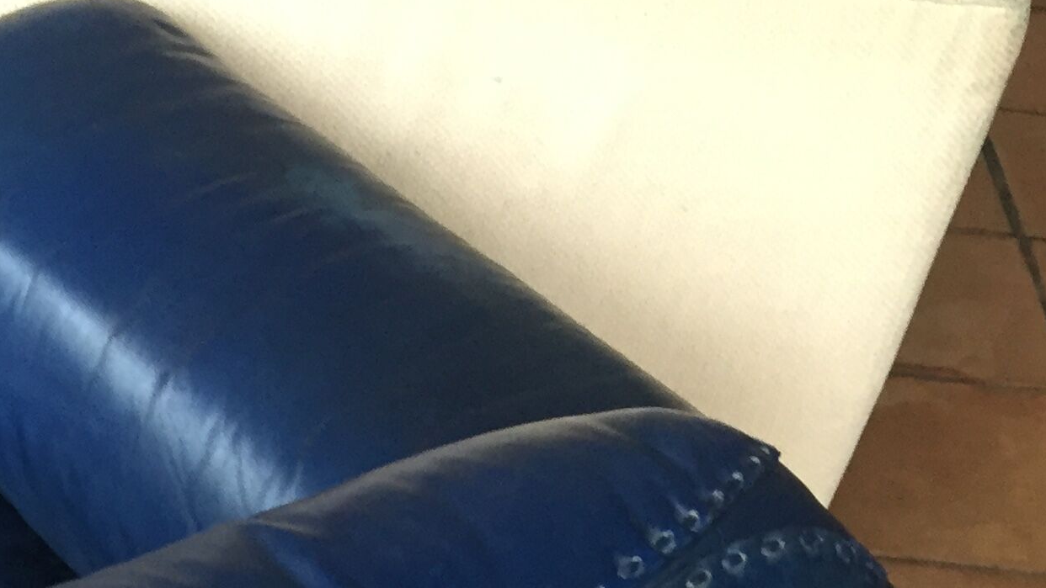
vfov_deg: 13.3
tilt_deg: -45.0
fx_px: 2302
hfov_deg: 24.4
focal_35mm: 83
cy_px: 1012
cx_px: -16
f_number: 2.2
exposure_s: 1/33
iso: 80
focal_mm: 4.15
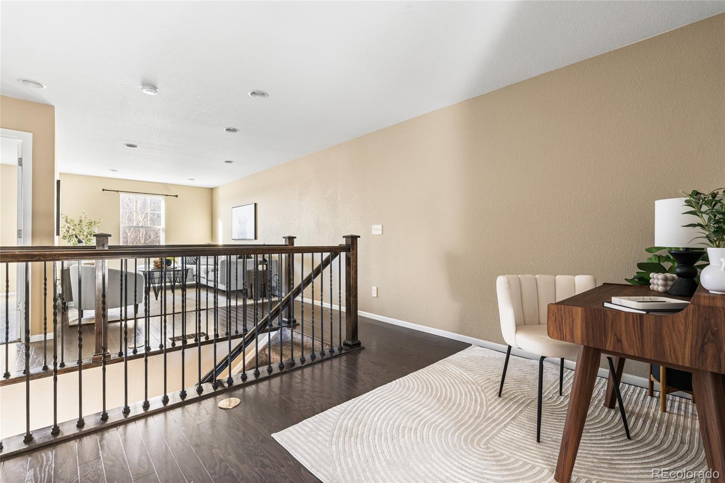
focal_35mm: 16
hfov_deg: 95.0
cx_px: 362
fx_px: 332
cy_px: 242
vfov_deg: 72.0
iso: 125
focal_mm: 16.5
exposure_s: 1/1.25
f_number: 8
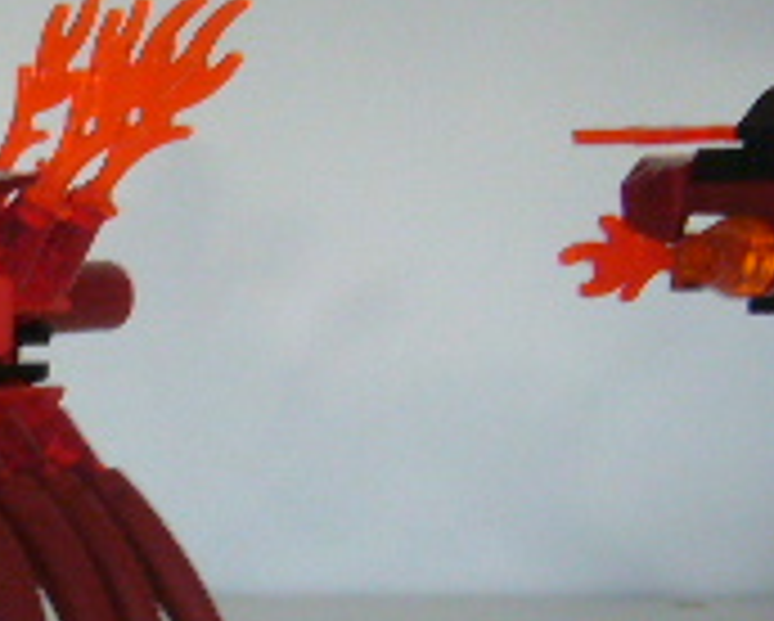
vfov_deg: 12.1
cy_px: 495
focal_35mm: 127
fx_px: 2913
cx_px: -171
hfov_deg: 14.6
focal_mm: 5.8
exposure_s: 1/15
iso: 200
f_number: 2.8
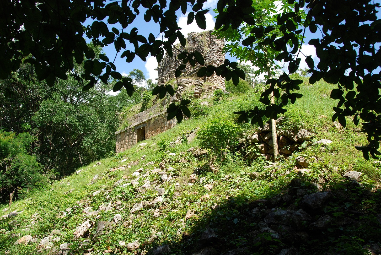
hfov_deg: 57.2
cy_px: 128
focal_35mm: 33
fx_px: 350
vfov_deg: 40.1
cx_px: 190
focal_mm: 22
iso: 200
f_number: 10
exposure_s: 1/200
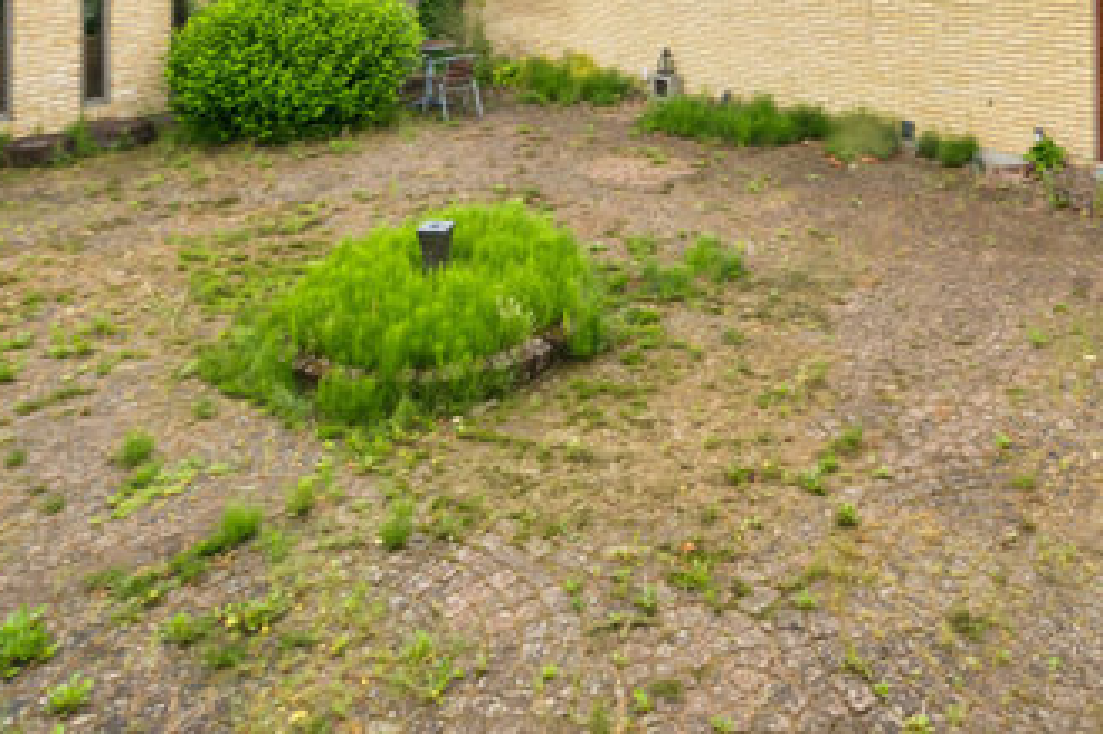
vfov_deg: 33.0
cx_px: 728
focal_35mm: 34
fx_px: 1041
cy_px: -112
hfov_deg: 54.8
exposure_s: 1/40
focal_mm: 14
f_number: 10
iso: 200
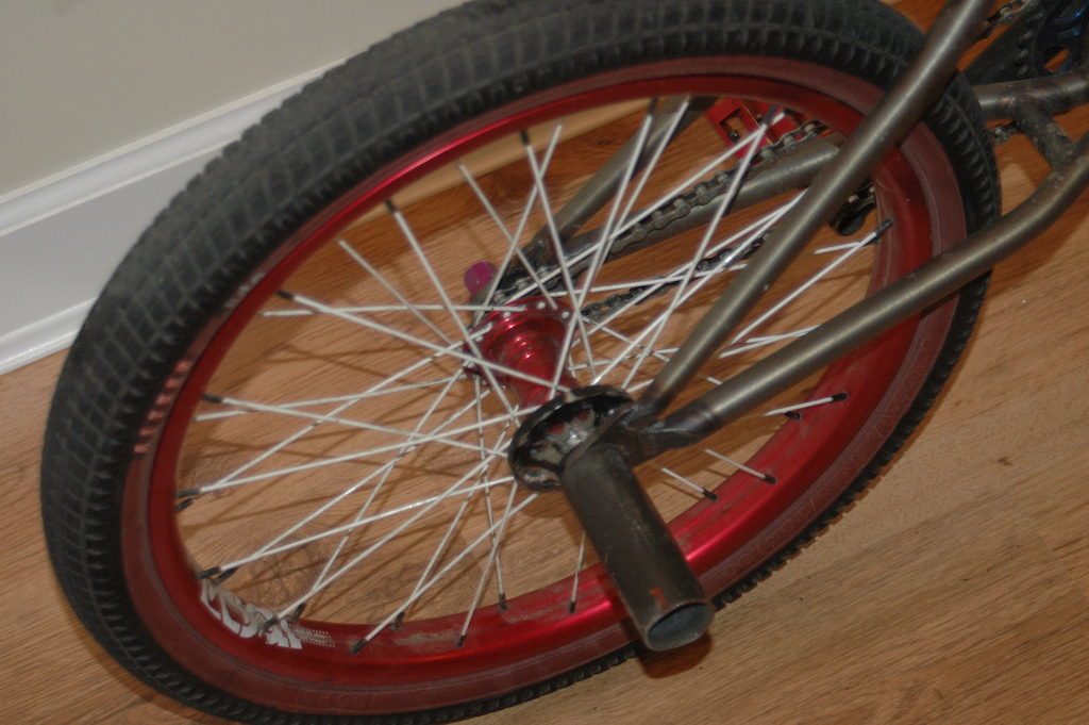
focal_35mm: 84
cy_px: 362
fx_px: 2539
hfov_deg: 24.2
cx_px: 544
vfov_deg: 16.2
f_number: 5.3
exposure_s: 1/60
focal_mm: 56
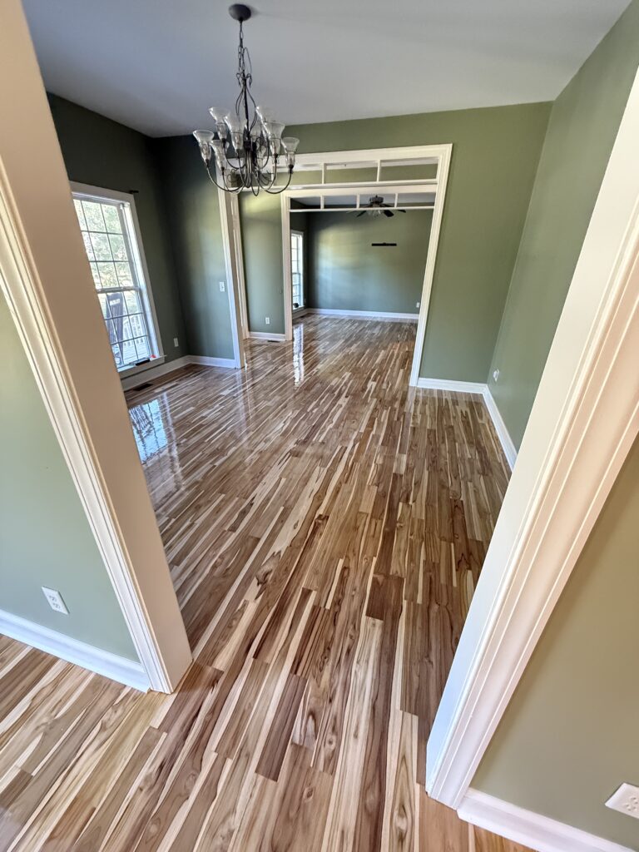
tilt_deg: -25.4
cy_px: 426
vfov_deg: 102.1
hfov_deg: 85.7
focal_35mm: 14
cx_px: 320
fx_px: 345
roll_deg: -2.9
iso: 800
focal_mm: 2.22
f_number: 2.2
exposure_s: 1/60
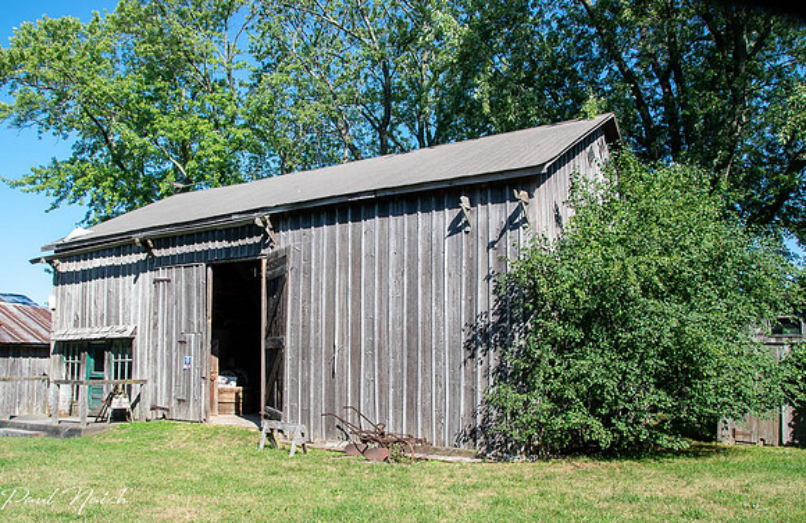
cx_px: 375
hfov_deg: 63.8
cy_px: 288
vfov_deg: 44.0
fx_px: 646
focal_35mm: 29
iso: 200
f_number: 14
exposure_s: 1/60
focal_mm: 18
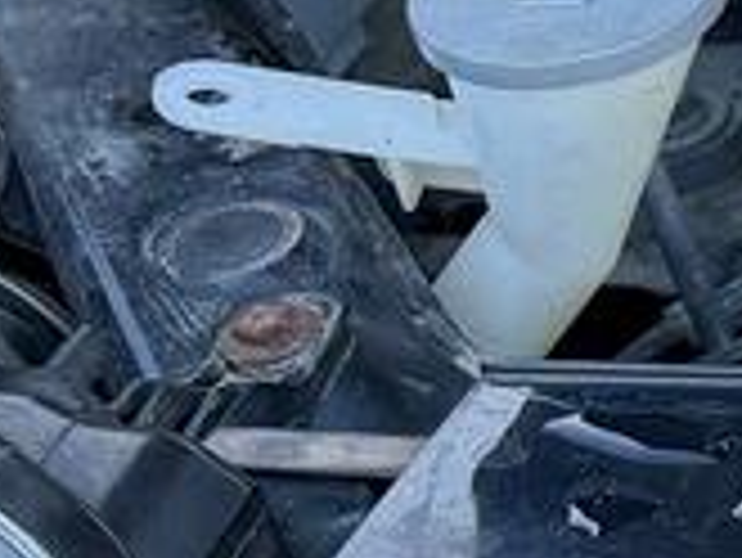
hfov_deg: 8.1
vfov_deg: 8.0
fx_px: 3990
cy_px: 68
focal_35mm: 186
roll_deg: -1.9
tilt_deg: -33.8
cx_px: 2631
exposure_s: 1/243
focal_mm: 6.76
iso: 160
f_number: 1.78
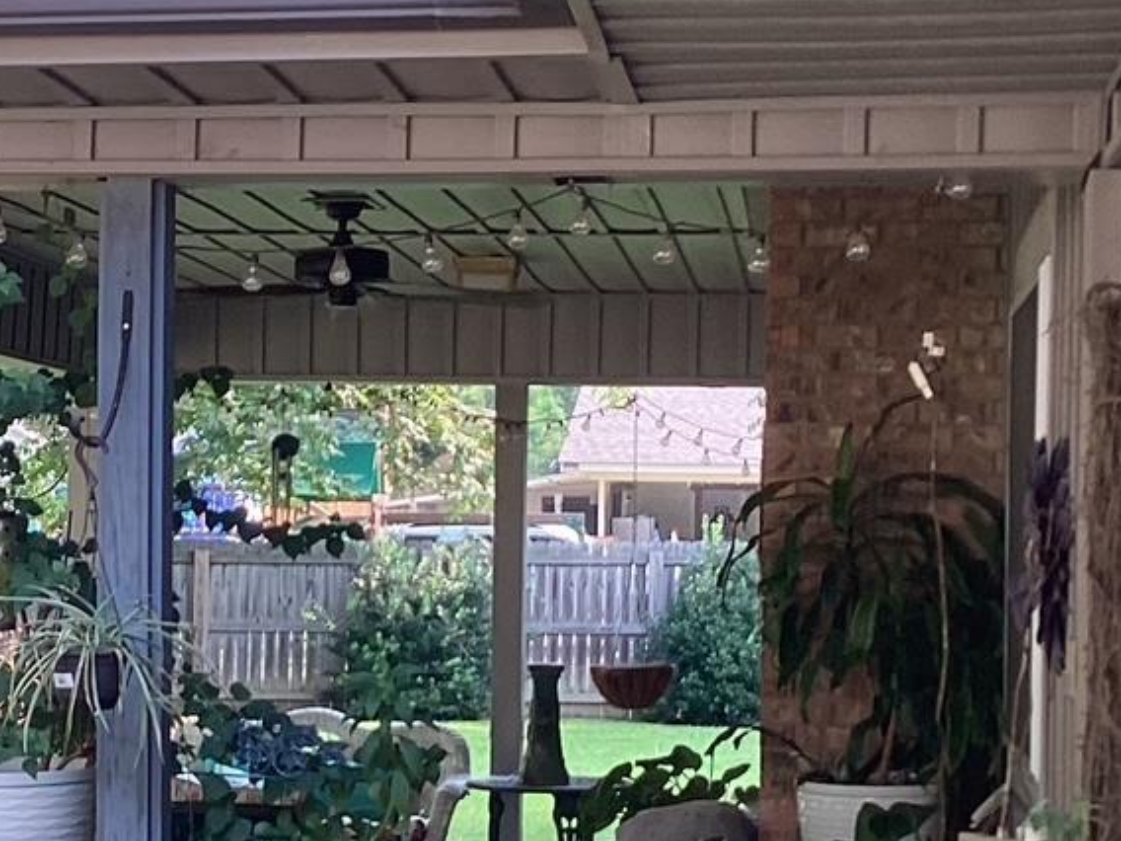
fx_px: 2882
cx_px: 369
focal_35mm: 89
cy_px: 586
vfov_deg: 16.5
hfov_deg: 21.9
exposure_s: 1/120
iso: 64
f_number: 2.4
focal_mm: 3.3
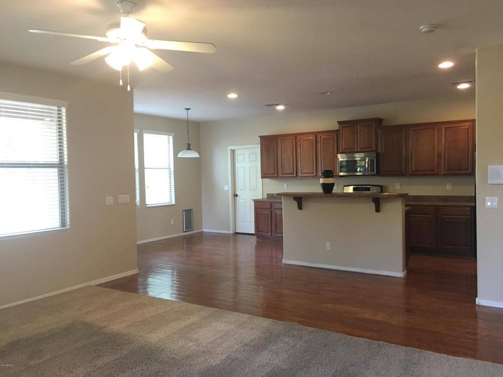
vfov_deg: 48.2
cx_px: 252
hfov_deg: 61.7
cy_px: 188
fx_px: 421
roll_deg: +2.2
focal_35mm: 29
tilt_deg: -1.6
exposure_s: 1/30
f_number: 2.2
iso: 160
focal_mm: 4.15
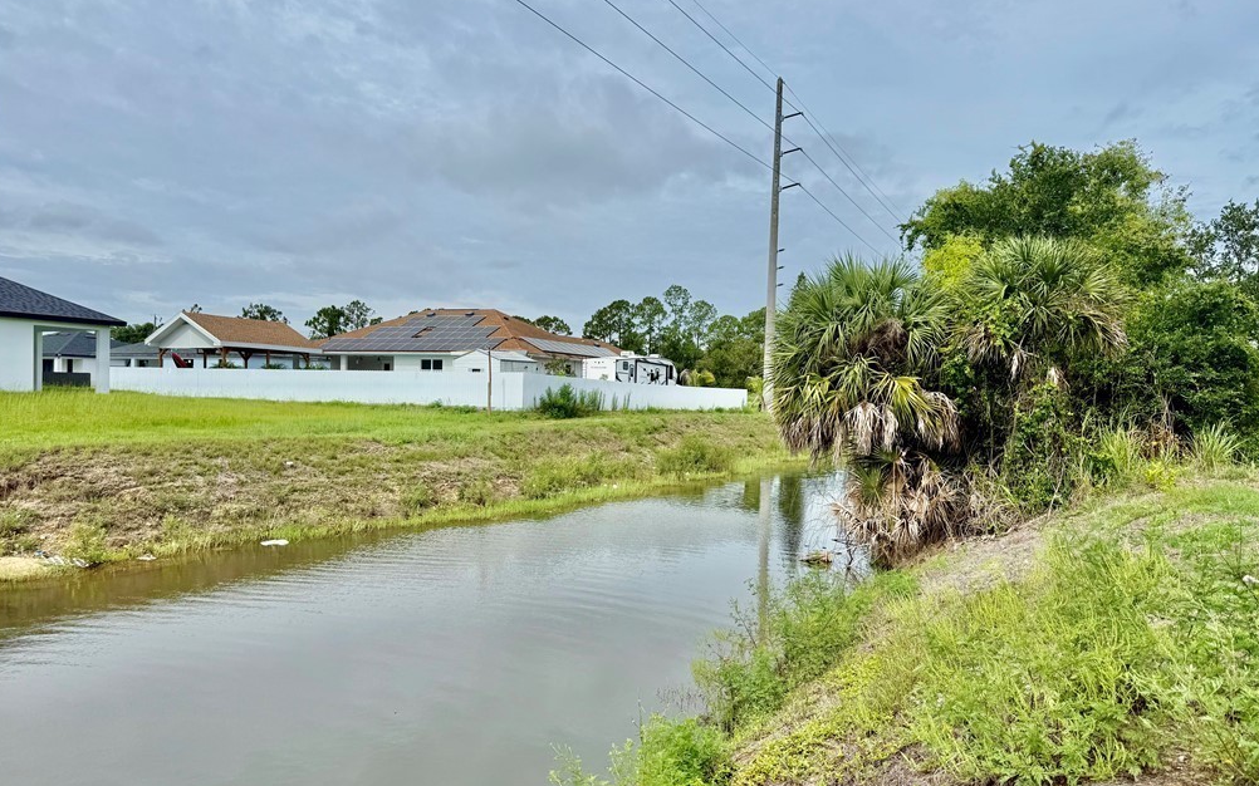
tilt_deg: -1.8
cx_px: 635
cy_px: 416
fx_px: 892
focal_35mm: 26
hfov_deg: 70.4
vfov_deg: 47.6
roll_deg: -2.7
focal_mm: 6.76
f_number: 1.78
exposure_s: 1/6173
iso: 80
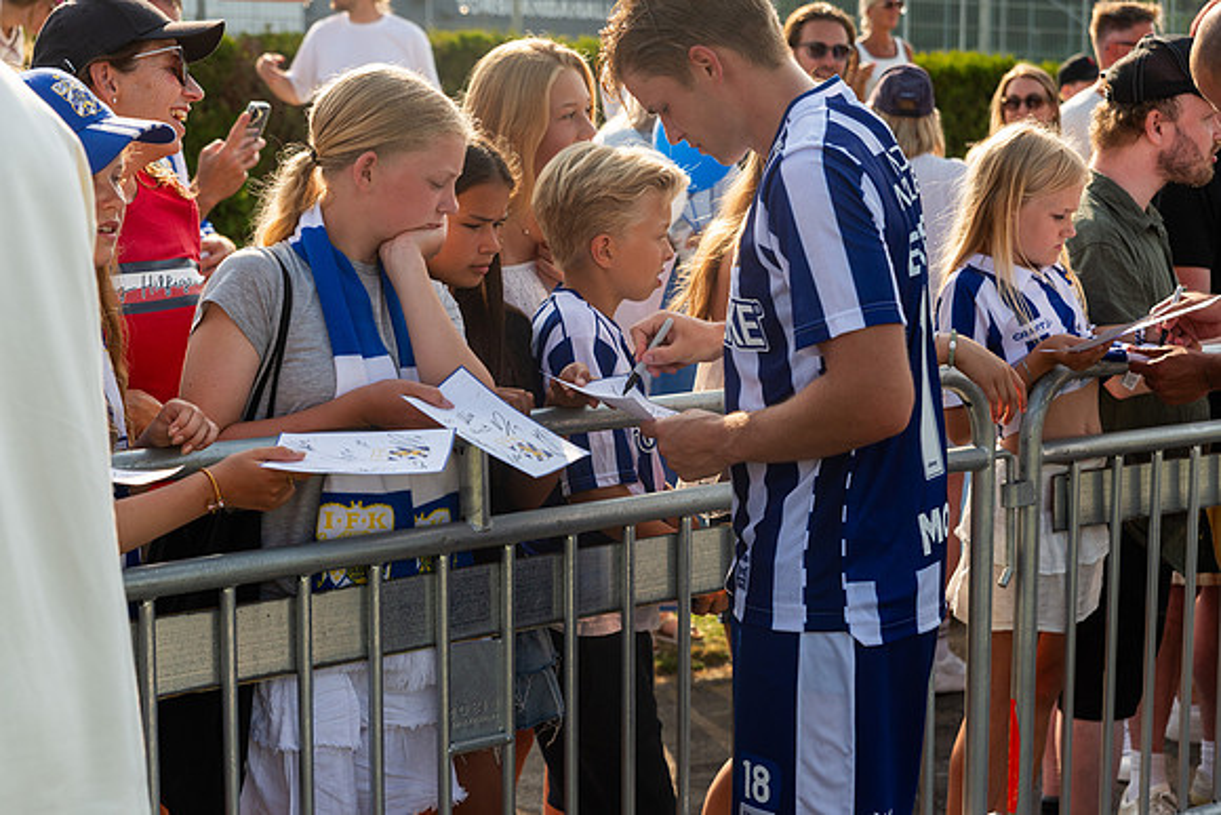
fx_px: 2375
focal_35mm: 70
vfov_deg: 19.5
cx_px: 610
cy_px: 408
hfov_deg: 28.8
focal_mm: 70
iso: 500
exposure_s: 1/1600
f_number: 4
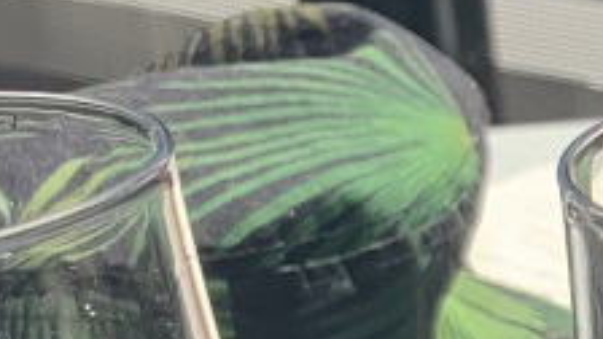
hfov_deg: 10.8
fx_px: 2830
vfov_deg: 6.6
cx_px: 1311
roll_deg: +0.6
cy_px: 689
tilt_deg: -25.1
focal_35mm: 177
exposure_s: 1/1332
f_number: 1.8
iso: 25
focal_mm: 4.25
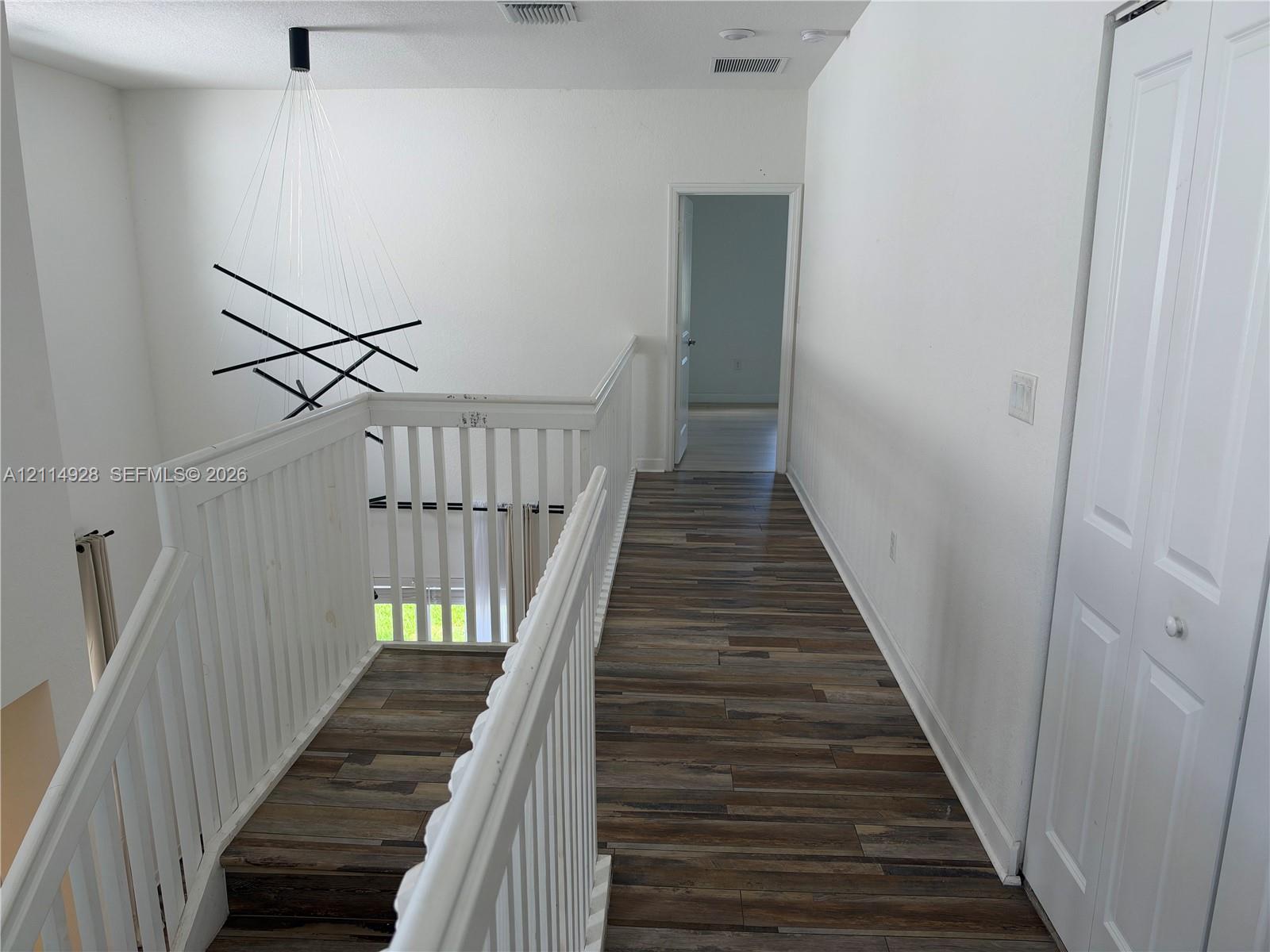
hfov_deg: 71.6
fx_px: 881
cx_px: 635
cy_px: 476
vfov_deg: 56.8
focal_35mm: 24
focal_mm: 6.93
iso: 100
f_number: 1.8
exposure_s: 1/120
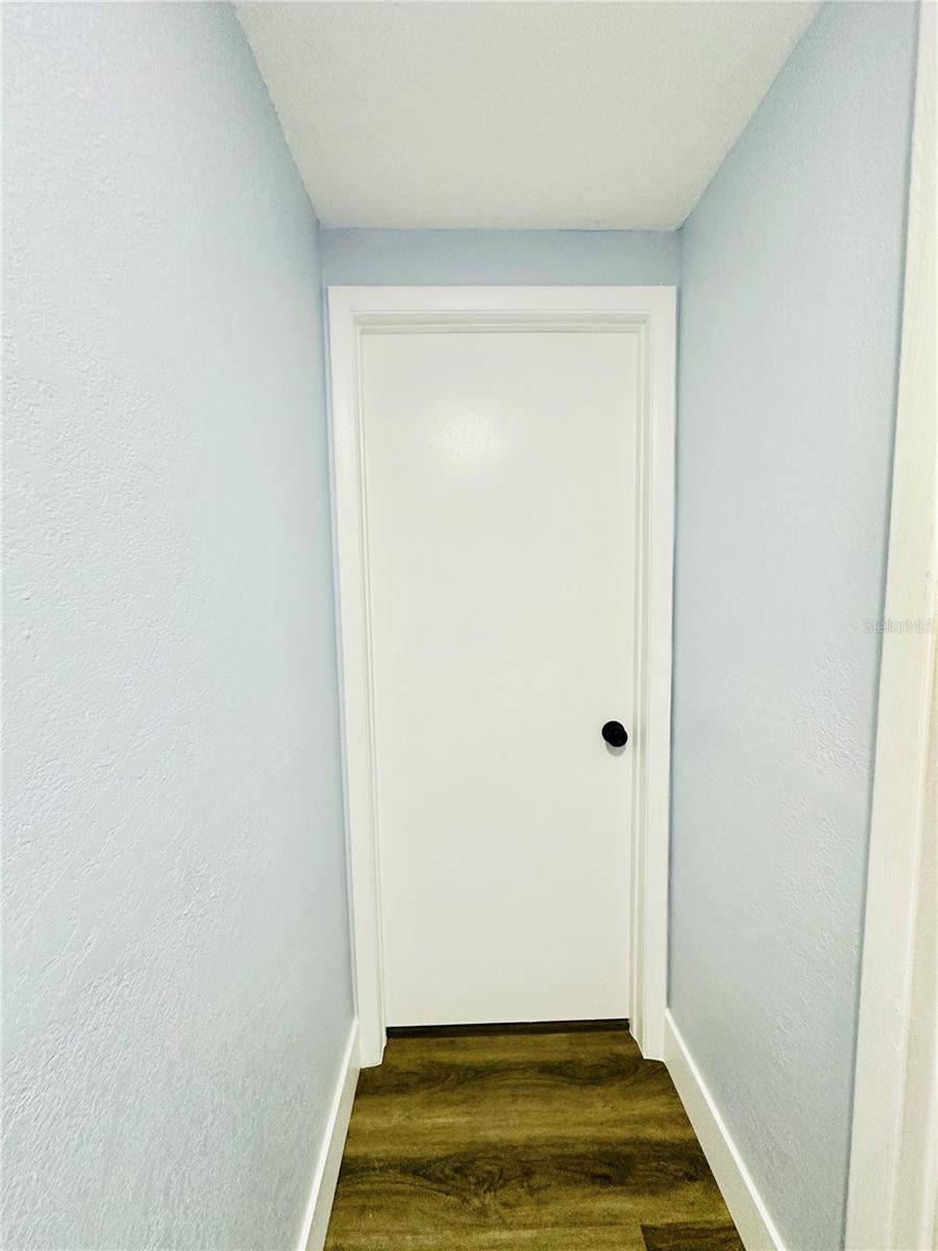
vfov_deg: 102.1
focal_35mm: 14
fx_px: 506
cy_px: 626
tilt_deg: -5.5
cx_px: 469
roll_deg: +2.6
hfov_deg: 85.7
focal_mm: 2.22
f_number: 2.2
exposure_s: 1/120
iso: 250
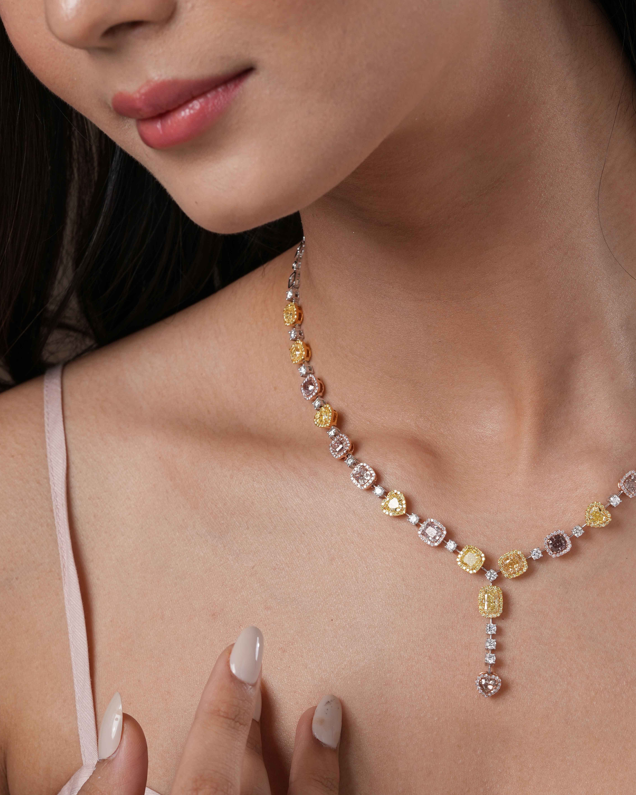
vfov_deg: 13.6
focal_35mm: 141
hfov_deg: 10.9
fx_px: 3317
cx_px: 396
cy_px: 280
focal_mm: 90
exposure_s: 1/160
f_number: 10
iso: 250
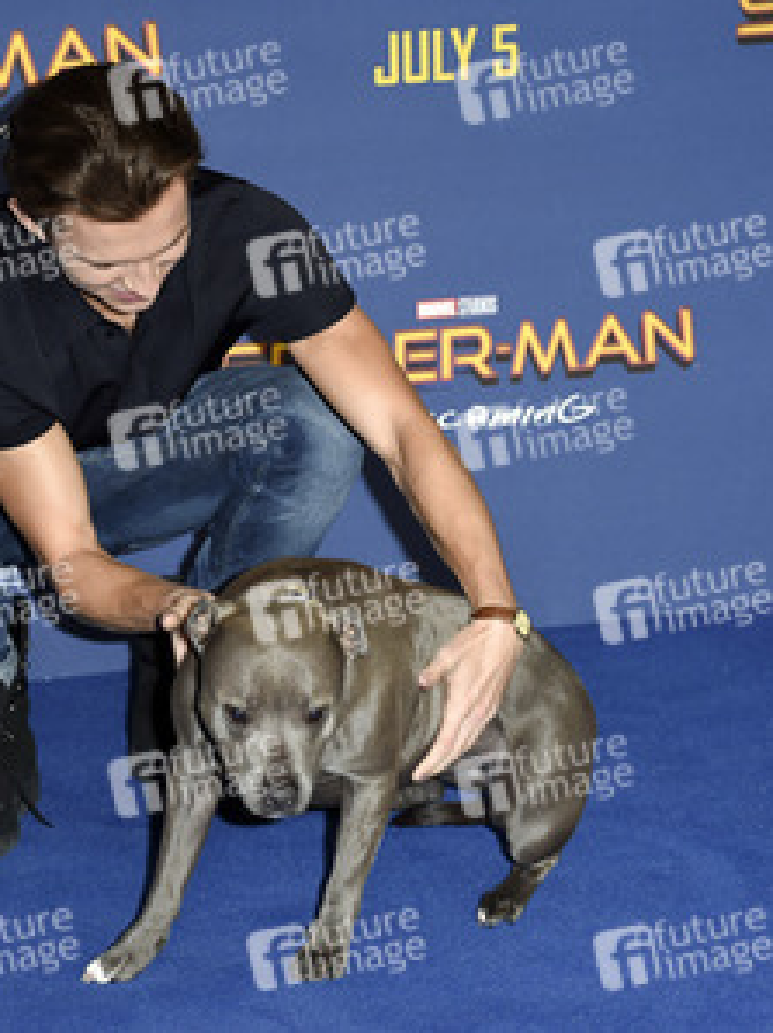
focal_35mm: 138
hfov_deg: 10.7
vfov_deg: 14.3
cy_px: 516
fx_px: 4115
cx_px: 243
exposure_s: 1/250
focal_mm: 95
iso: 1000
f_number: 5.6
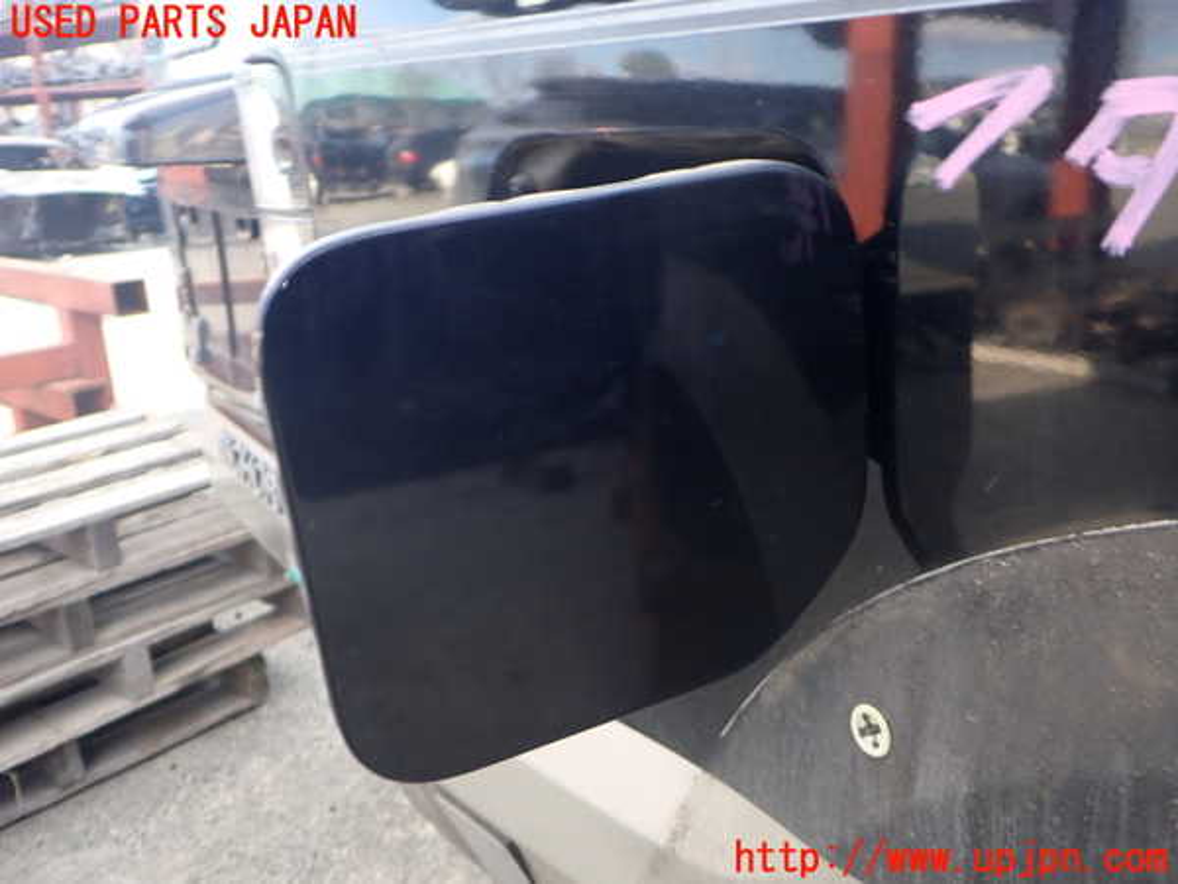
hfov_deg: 60.0
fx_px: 1021
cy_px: 442
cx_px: 589
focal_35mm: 30
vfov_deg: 46.8
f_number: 6.3
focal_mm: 5.4
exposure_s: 1/30
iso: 200
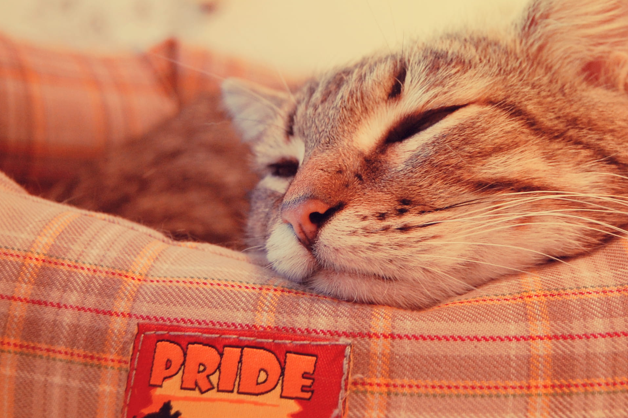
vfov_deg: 22.2
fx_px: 1063
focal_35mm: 61
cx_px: 382
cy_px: 161
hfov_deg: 32.8
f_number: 4.2
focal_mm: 26
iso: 800
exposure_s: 1/25
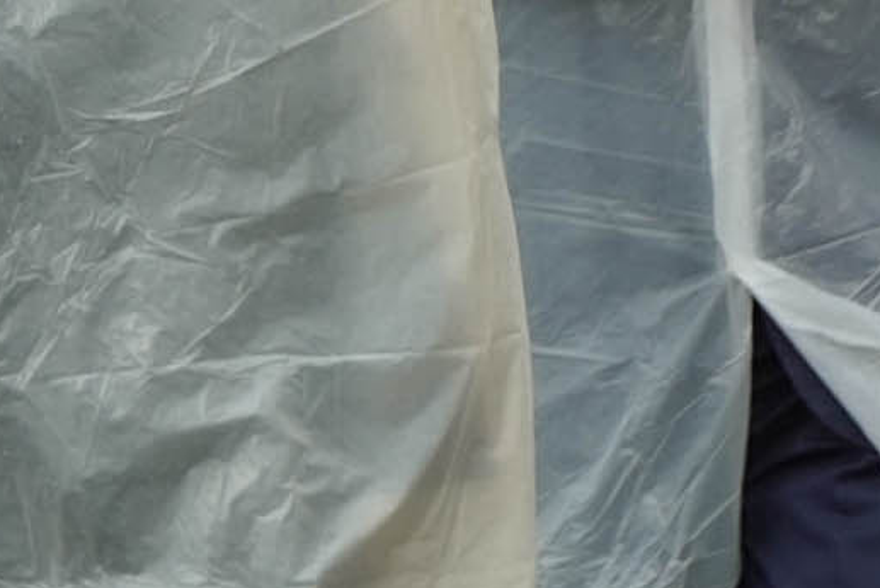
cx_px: 17
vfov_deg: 1.6
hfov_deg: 2.4
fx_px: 21345
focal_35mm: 873
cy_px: -802
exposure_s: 1/160
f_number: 4
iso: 640
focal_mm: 141
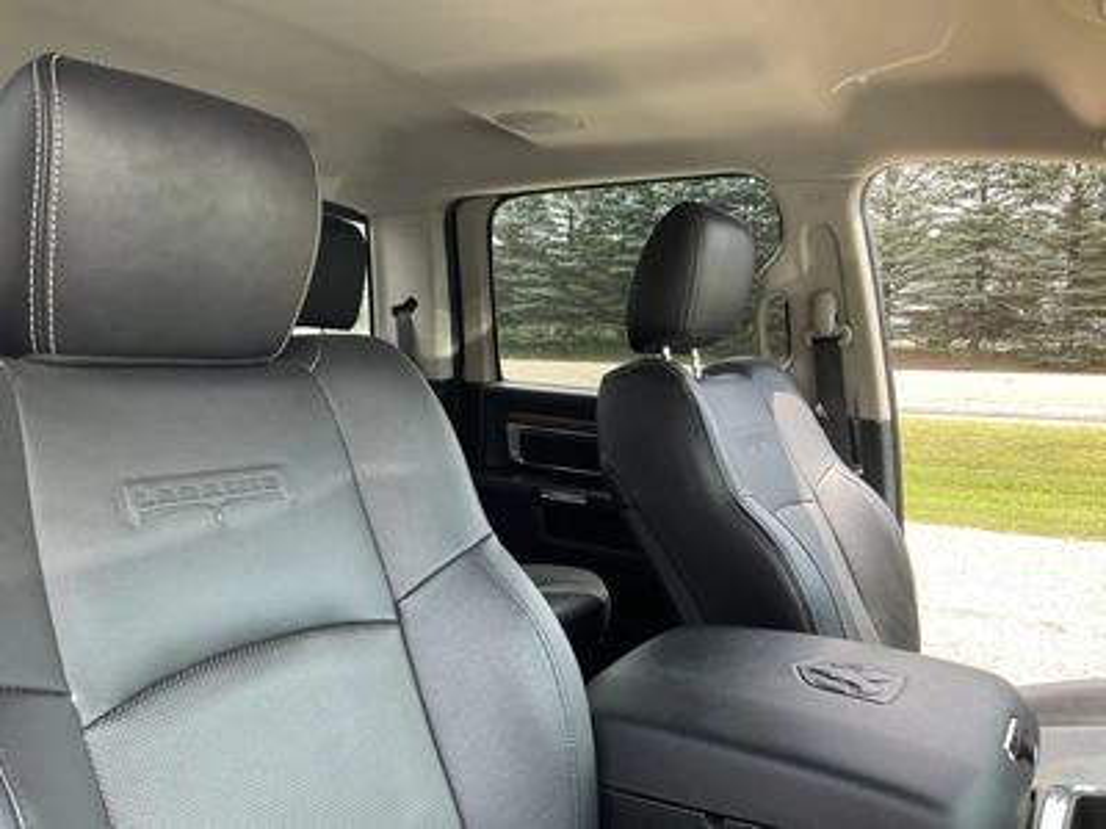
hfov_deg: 61.7
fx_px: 927
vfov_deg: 48.2
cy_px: 414
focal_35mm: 29
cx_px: 553
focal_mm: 3
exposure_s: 1/131
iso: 20
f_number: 1.8
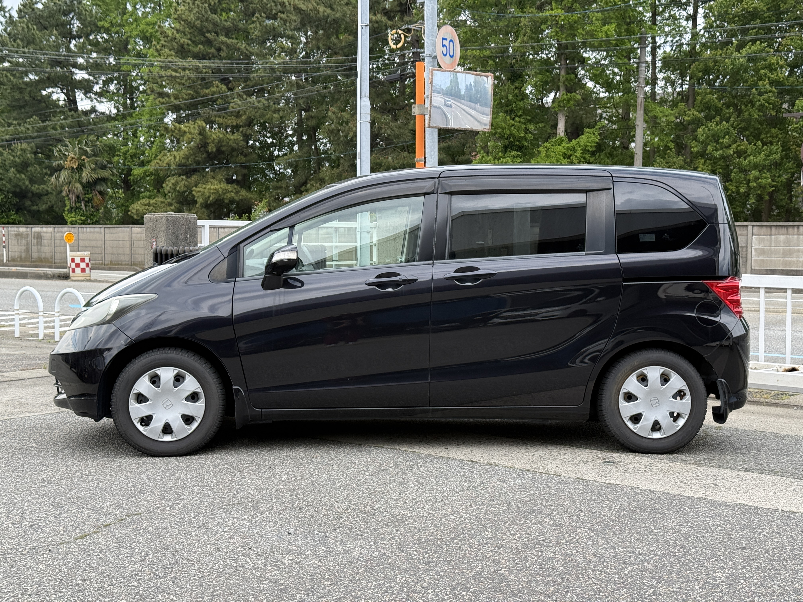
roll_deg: -0.2
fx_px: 1113
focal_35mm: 48
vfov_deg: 30.3
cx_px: 402
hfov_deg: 39.7
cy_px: 301
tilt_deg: -3.4
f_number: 1.78
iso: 80
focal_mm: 6.76
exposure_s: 1/1353
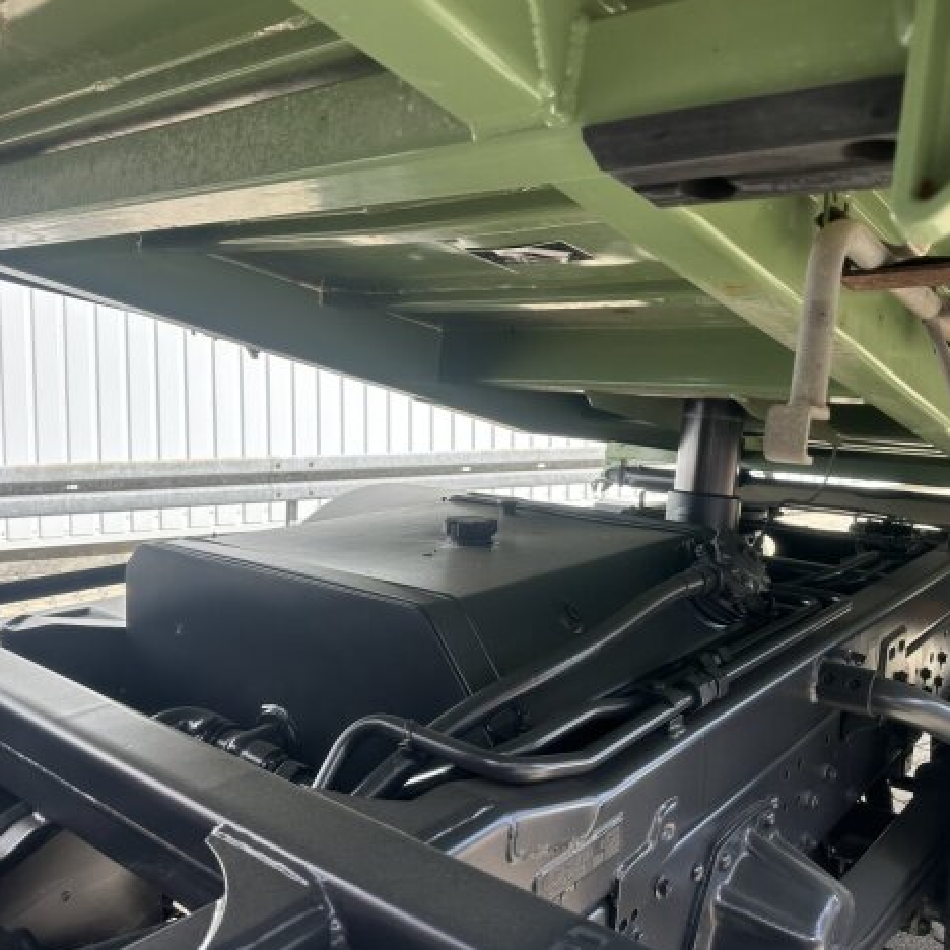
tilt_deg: -5.3
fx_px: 900
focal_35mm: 29
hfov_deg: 55.6
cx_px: 499
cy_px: 471
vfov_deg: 55.6
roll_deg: -2.8
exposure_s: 1/943
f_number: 1.78
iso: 80
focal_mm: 6.86
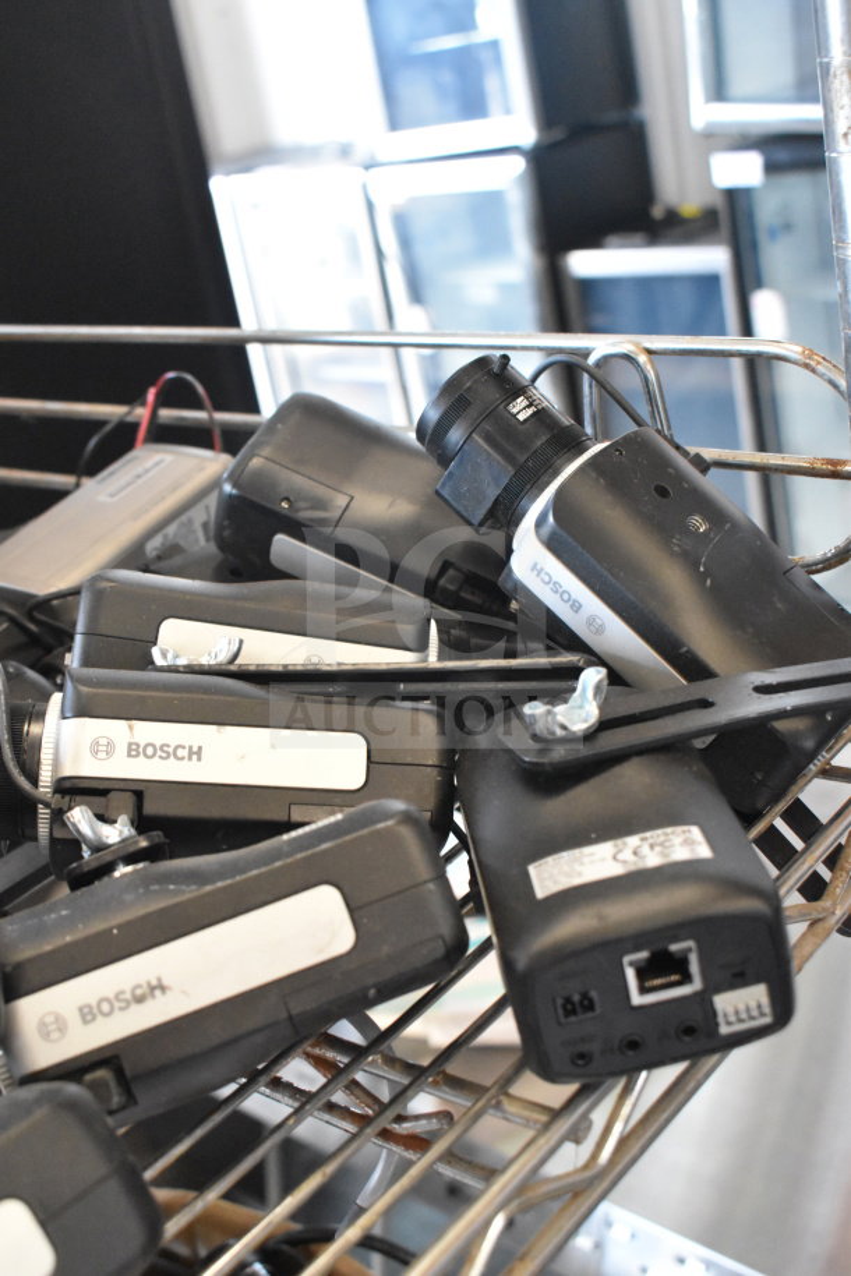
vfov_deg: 43.6
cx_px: 426
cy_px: 638
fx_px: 1596
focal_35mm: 45
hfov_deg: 29.9
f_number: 6.3
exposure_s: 1/160
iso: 6400
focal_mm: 30
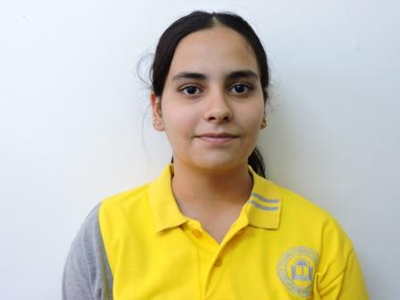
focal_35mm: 43
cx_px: 200
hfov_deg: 43.9
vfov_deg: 33.6
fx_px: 497
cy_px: 150
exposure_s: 1/15
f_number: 3.4
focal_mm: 7.7
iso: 400
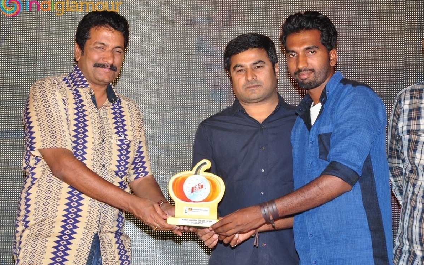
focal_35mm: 116
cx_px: 212
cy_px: 134
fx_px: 1335
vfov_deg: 11.3
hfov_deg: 18.0
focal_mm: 75
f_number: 7.1
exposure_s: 1/125
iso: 500
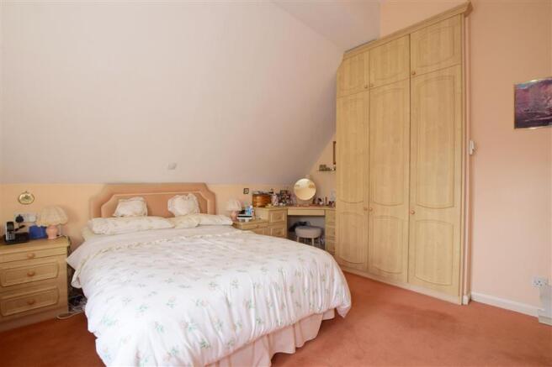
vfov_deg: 77.3
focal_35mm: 15
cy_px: 184
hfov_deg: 100.4
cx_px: 276
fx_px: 230
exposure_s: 1/3
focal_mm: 10
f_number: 20
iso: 400
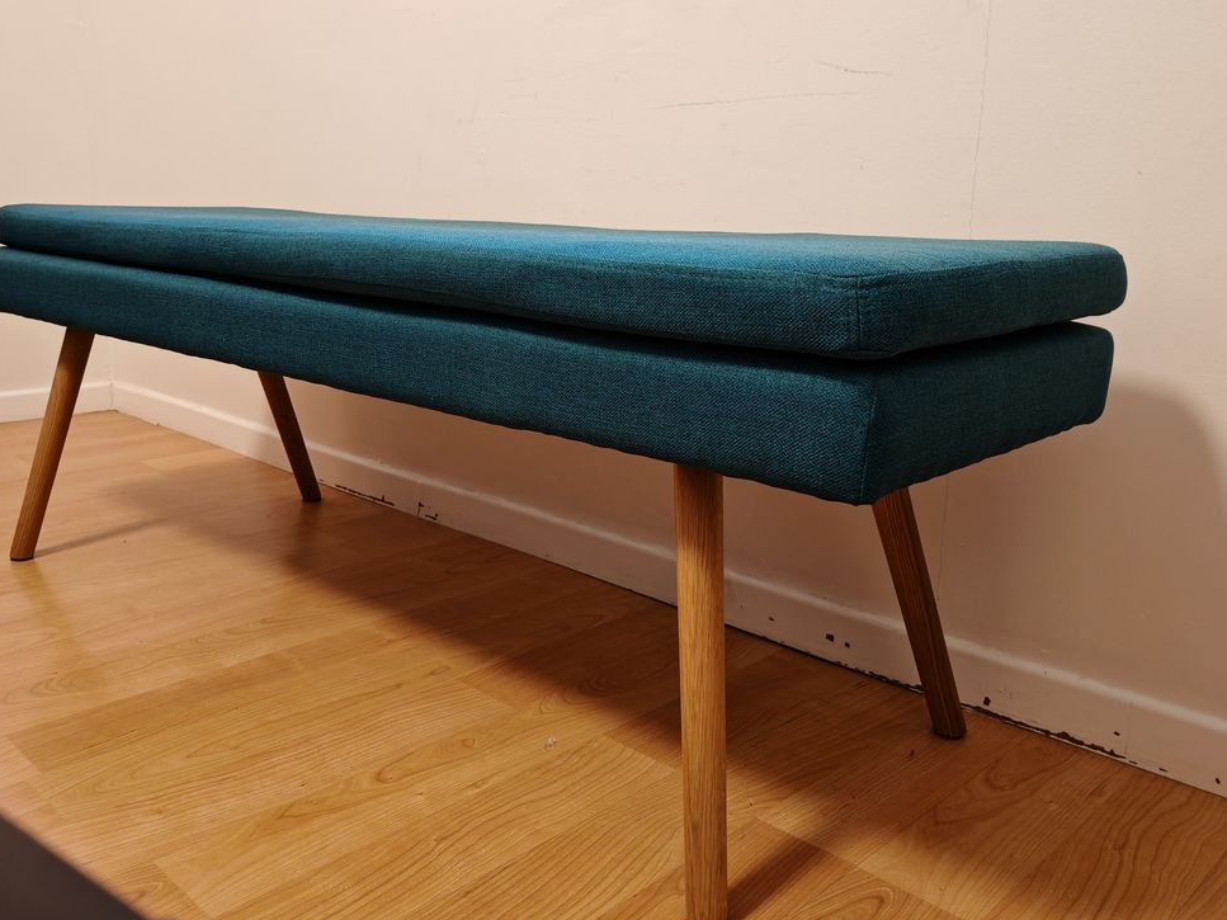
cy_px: 454
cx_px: 600
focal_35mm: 30
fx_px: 1063
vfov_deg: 46.8
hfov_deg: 60.0
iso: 640
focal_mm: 5.4
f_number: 1.6
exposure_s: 1/33
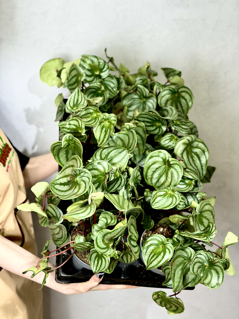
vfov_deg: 39.7
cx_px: 120
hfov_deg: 30.3
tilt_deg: -17.1
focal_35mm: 48
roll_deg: -1.1
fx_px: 442
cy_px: 160
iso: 50
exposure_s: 1/121
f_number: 1.78
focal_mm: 6.76
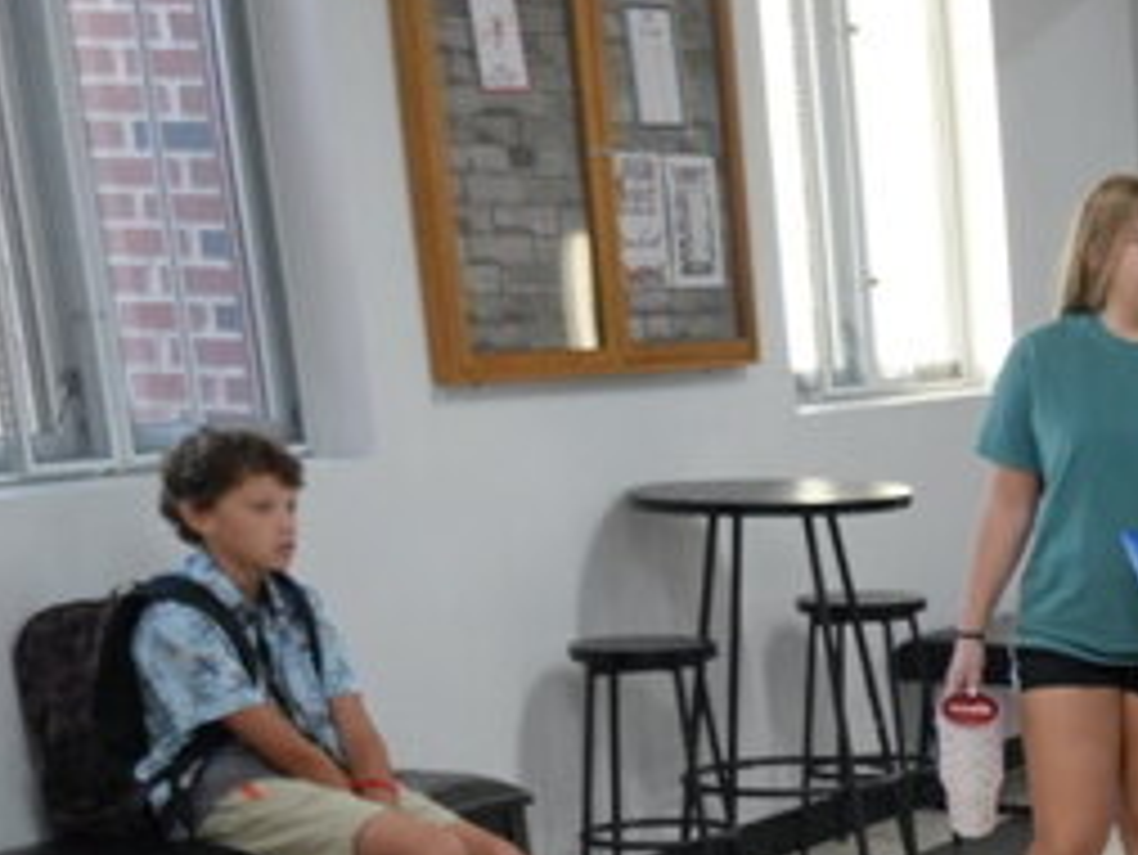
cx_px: 2042
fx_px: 3454
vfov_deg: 13.2
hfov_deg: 15.9
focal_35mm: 105
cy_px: 1336
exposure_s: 1/160
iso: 1000
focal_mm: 18
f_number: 4
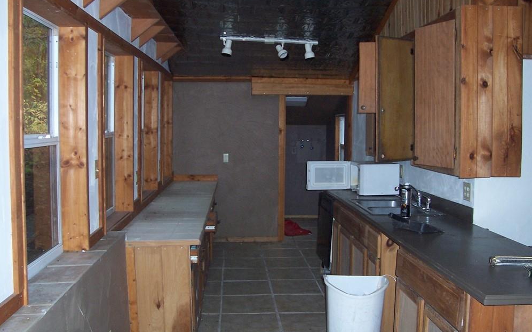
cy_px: 164
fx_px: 536
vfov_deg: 34.4
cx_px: 261
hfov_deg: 52.7
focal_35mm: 37
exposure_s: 1/60
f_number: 2.7
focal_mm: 5.6
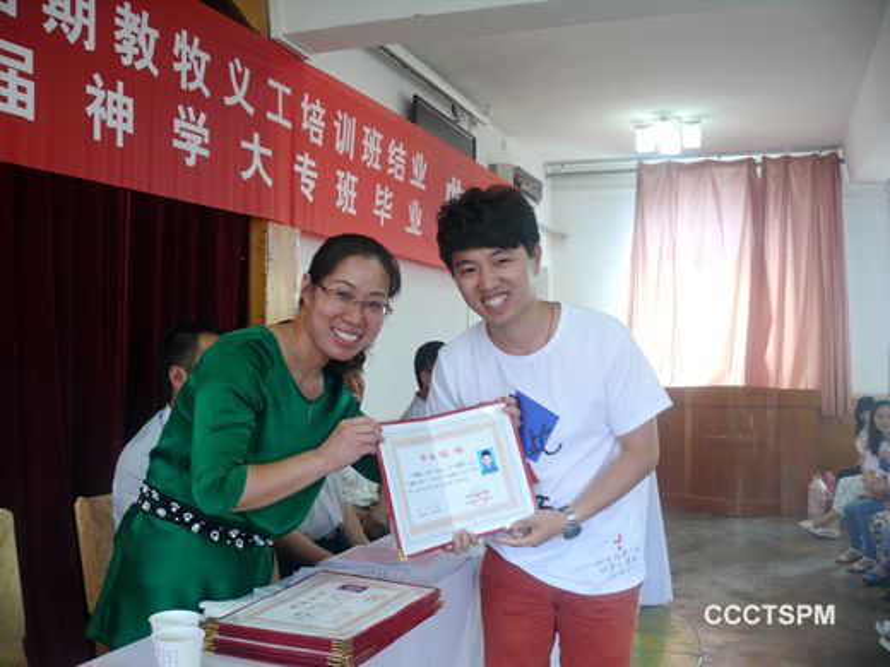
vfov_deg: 40.7
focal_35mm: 35
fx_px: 900
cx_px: 445
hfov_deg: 52.6
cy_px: 334
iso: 125
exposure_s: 1/30
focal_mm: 7.4
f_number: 2.8
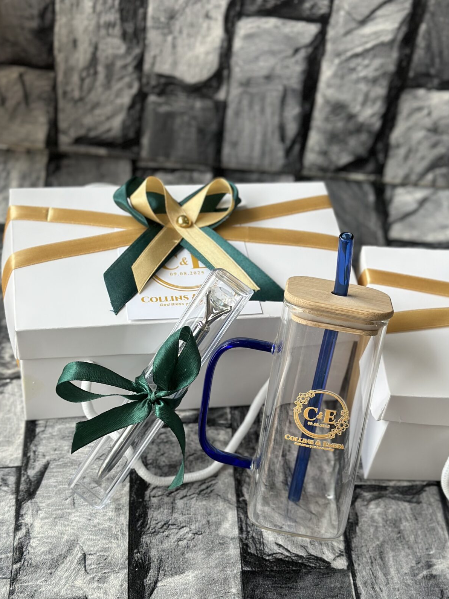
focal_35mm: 58
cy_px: 308
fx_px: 1003
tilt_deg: -46.9
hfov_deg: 25.2
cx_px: 249
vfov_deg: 33.2
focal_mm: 6.86
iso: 64
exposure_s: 1/168
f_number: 1.78
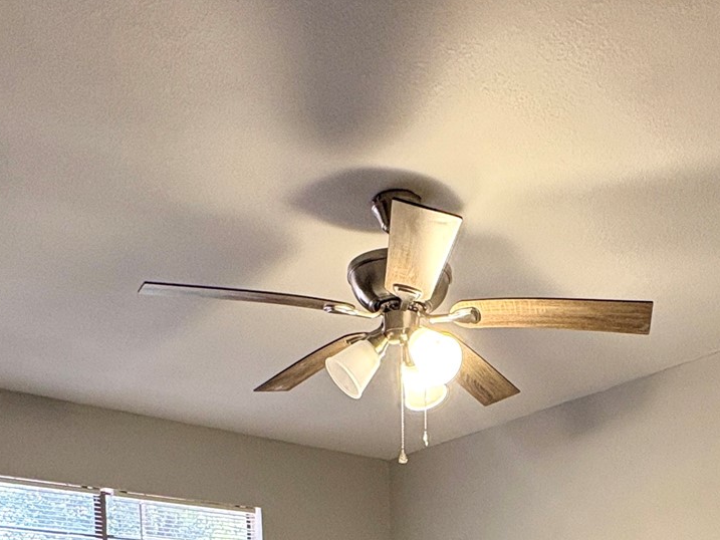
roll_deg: +1.0
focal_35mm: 40
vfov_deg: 27.5
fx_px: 832
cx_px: 459
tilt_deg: -7.2
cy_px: 765
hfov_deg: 46.3
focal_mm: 2.22
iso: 320
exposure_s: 1/60
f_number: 2.2
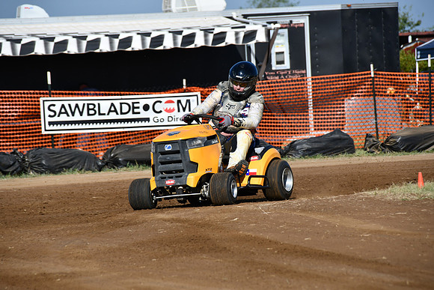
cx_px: 217
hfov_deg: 7.4
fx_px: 3340
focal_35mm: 277
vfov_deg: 5.0
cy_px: 145
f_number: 8
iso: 140
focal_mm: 185
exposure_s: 1/500
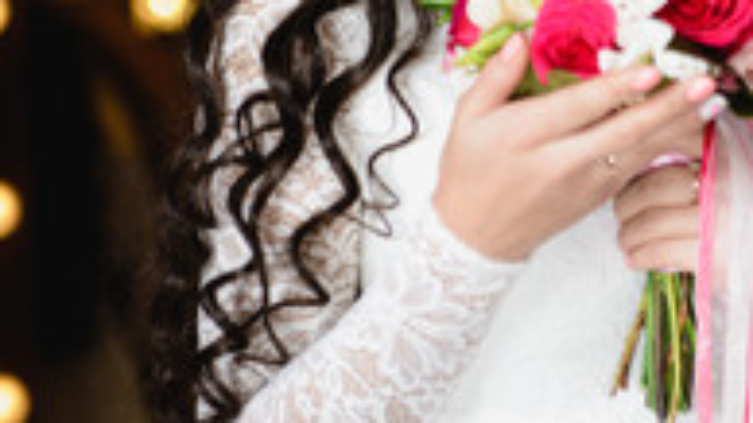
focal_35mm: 175
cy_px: 97
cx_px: 516
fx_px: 3493
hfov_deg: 12.3
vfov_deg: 6.9
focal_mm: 72
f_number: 2.8
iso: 100
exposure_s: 1/200
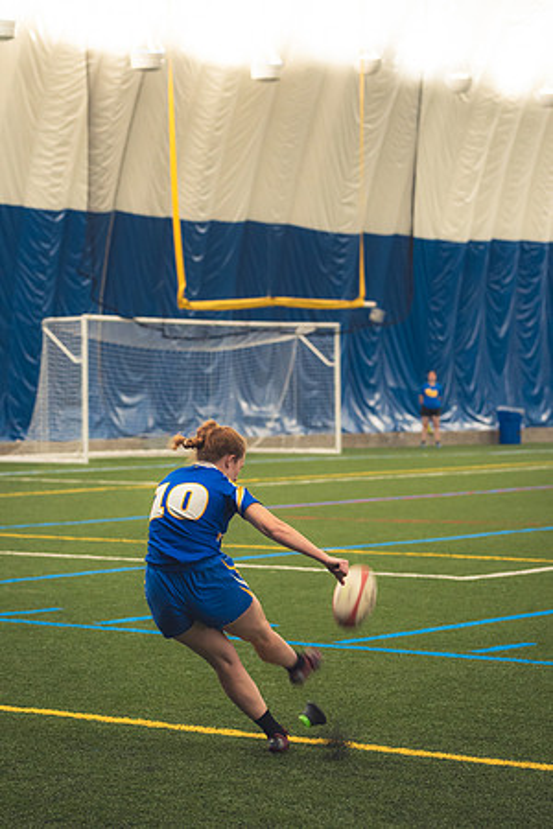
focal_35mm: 105
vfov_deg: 19.5
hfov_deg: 13.0
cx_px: 276
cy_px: 414
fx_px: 2419
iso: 2000
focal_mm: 70
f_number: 2.8
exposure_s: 1/320
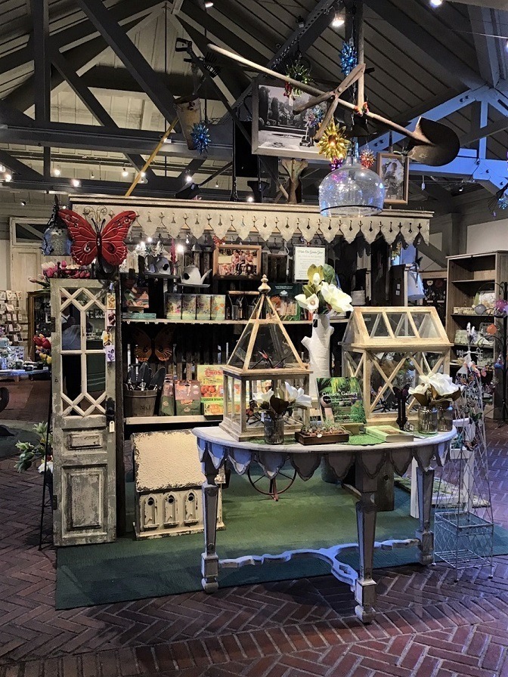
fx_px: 607
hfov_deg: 45.4
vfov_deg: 58.4
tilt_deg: -3.3
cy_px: 338
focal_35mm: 31
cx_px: 254
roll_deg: +0.5
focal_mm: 3.3
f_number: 2.4
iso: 50
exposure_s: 1/30
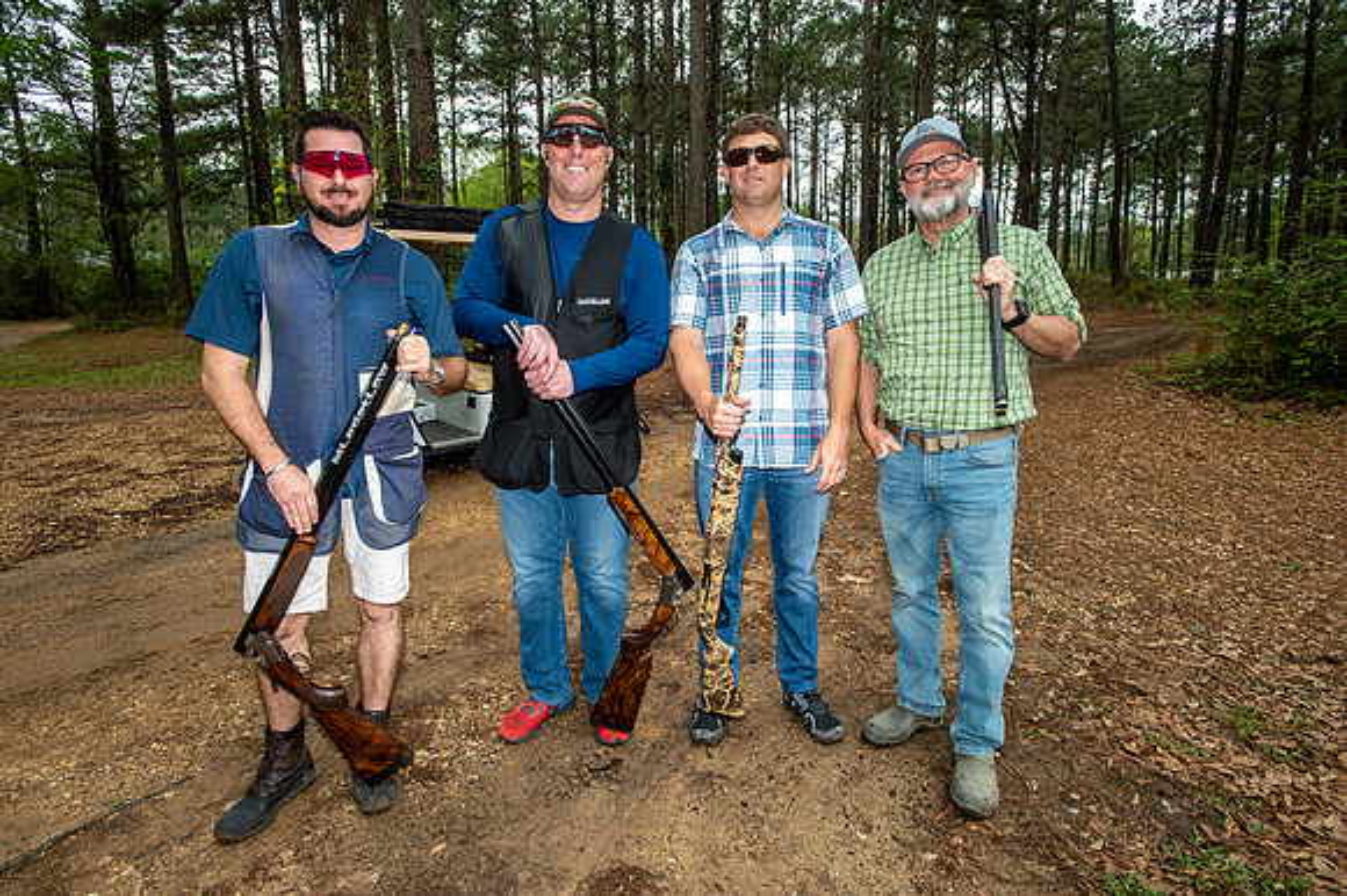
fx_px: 748
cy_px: 448
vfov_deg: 61.9
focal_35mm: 20
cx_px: 674
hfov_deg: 84.0
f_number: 6.3
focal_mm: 20
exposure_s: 1/400
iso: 400
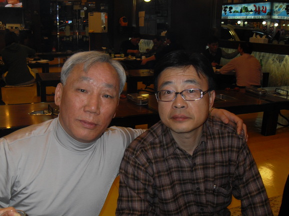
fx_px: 309
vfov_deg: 38.6
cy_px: 108
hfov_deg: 50.2
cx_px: 144
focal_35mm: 37
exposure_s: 1/45
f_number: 2.8
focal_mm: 6.3
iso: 100
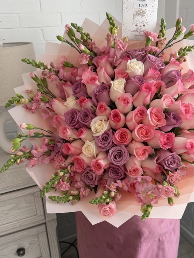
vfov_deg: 52.5
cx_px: 109
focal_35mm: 35
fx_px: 261
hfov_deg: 40.6
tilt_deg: -22.8
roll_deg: +1.8
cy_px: 140
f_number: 1.78
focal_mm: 6.76
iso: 125
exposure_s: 1/121
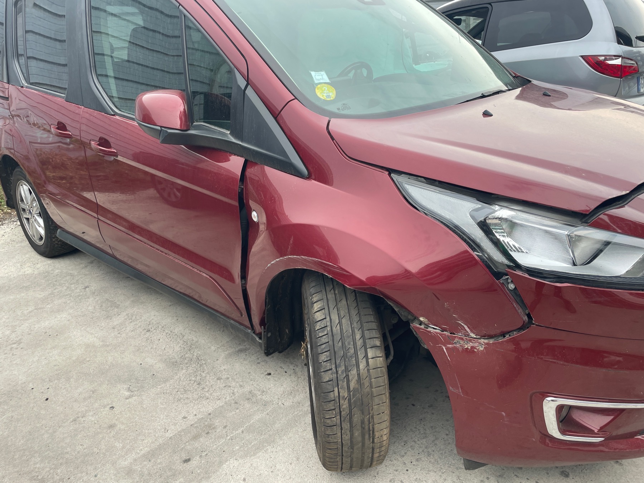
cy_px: 242
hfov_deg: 67.3
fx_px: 484
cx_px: 322
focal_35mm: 26
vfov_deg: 53.1
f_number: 1.6
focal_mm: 4.2
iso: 32
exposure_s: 1/445
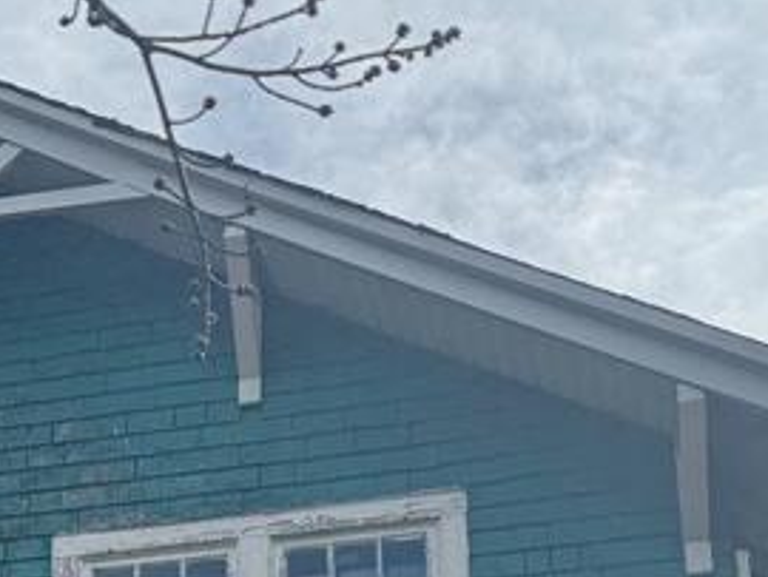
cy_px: 898
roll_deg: -0.2
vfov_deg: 14.9
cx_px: 63
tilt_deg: +21.0
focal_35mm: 91
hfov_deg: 21.0
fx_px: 2021
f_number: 1.78
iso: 80
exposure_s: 1/9009
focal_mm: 6.76
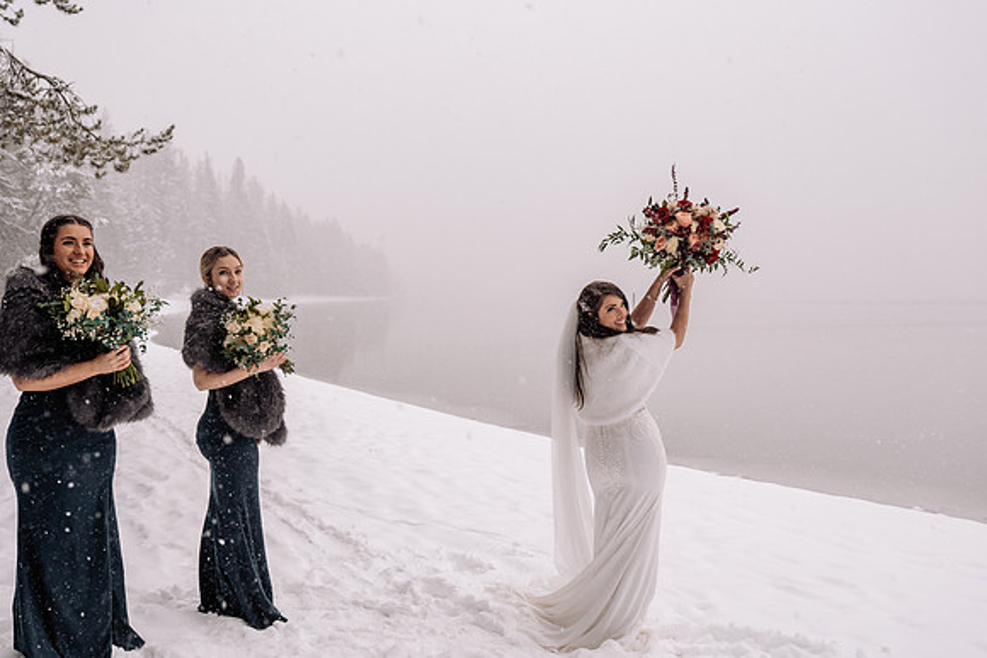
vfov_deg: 35.5
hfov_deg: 51.3
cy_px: 328
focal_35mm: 37
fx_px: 1028
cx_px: 513
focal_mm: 35
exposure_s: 1/250
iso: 1250
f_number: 5
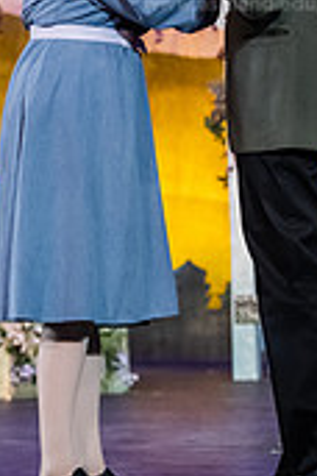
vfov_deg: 9.1
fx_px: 2985
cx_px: 78
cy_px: 33
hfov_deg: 6.1
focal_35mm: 226
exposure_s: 1/320
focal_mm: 86
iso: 5000
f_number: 3.2
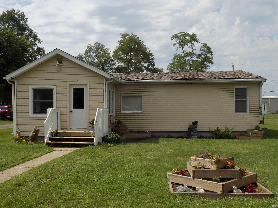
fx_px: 273
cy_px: 104
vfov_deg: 41.8
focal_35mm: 34
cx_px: 139
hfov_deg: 54.0
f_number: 3.4
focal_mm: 6.1
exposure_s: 1/1250
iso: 80
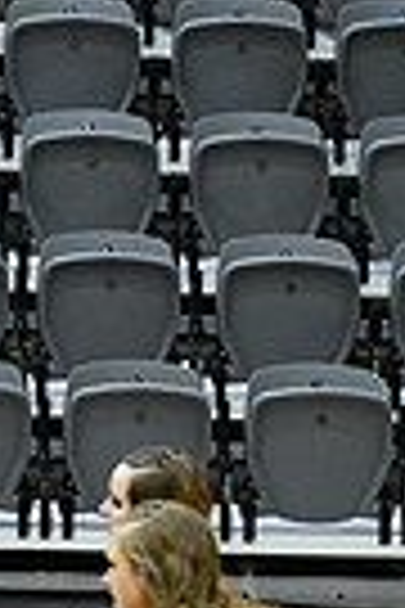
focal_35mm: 556
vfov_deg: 3.7
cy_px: 772
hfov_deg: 2.4
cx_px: -760
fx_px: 9382
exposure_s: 1/250
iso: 4000
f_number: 4
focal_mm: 86
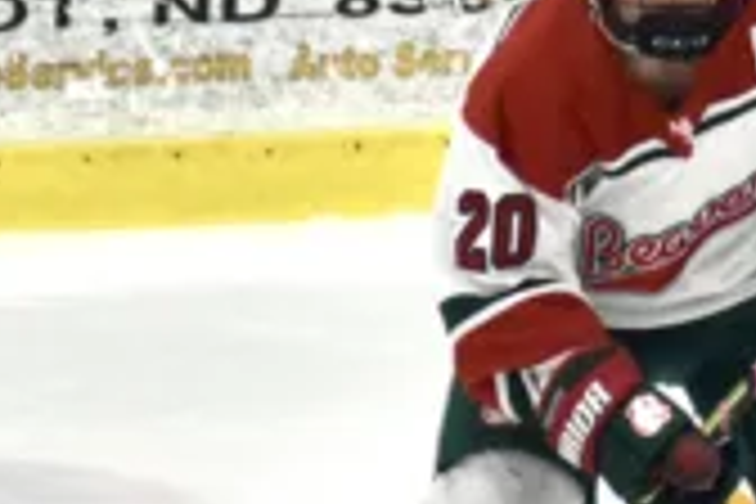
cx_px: 868
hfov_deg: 3.2
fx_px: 13502
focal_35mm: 643
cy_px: 392
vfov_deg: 2.1
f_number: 5
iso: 800
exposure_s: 1/500
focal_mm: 160
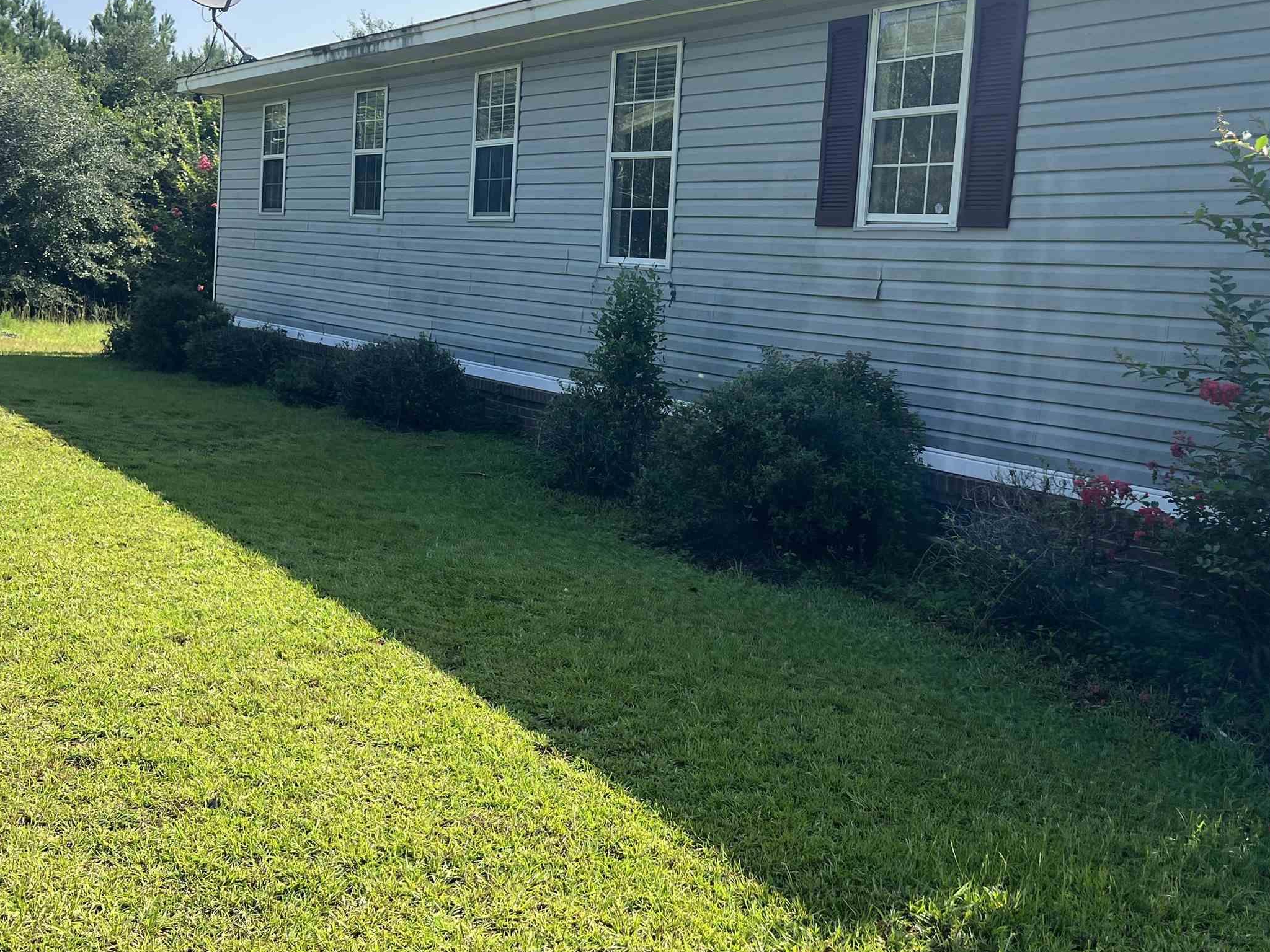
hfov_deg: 47.3
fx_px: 1431
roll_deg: -3.2
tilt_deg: -4.0
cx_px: 822
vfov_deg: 36.8
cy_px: 410
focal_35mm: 39
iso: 50
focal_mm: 5.7
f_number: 1.5
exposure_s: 1/1698
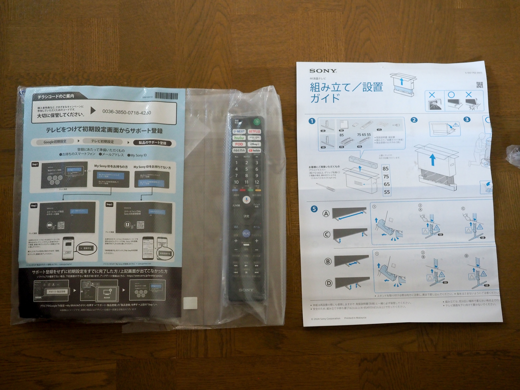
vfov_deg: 30.3
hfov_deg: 39.7
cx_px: 260
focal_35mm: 48
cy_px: 195
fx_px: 721
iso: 1600
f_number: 3.5
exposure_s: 1/80
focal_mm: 24
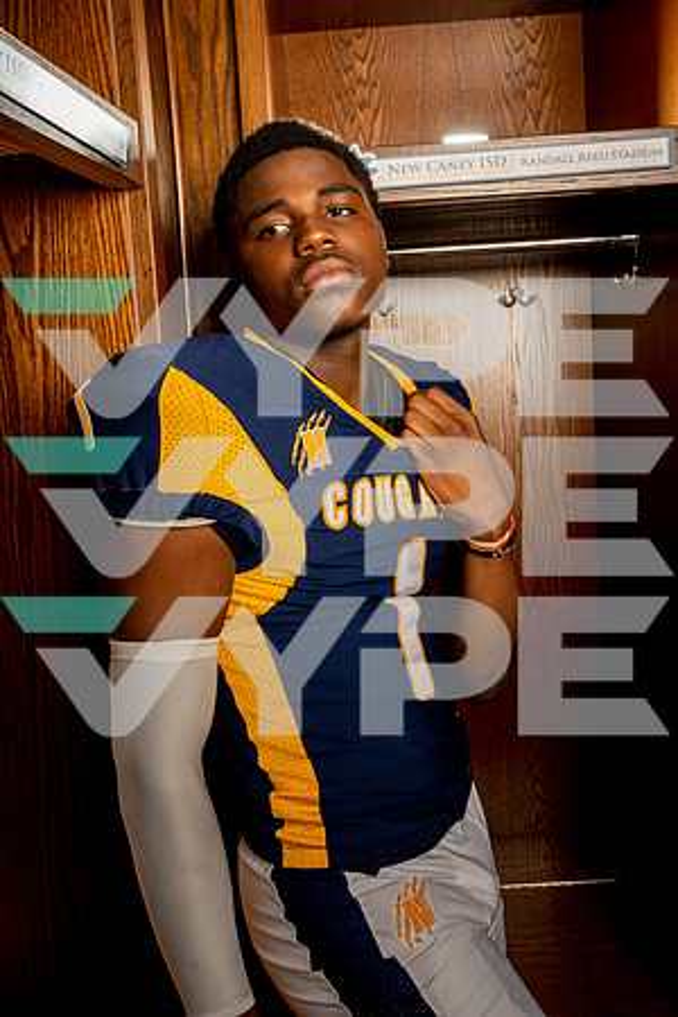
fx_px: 932
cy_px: 508
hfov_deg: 40.0
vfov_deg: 57.2
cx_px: 339
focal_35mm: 33
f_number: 9
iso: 160
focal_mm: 33
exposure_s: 1/250
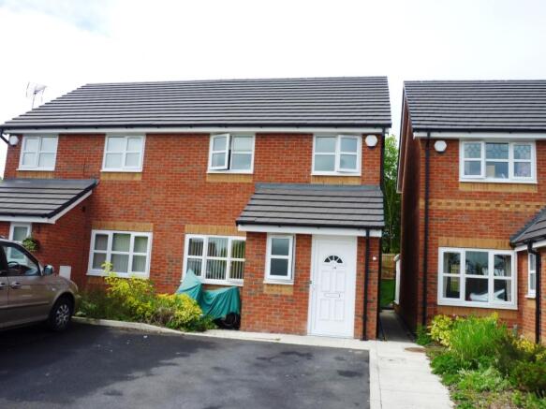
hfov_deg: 58.4
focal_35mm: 31
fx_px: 489
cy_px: 204
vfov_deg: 45.4
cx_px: 273
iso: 80
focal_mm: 5.5
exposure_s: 1/640
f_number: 3.1
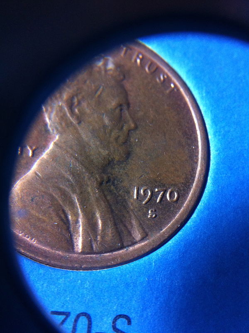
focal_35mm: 35
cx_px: 124
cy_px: 166
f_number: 2.8
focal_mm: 3.85
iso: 250
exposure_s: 1/15
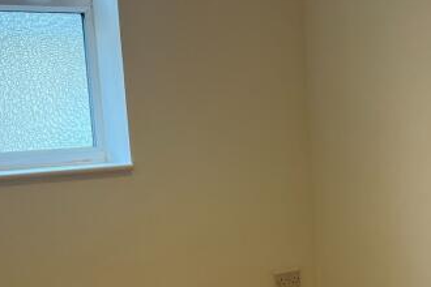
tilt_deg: -12.1
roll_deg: +3.6
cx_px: 302
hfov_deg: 24.0
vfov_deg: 15.9
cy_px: 287
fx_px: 1006
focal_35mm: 84
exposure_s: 1/121
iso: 80
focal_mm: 5.7
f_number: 1.5
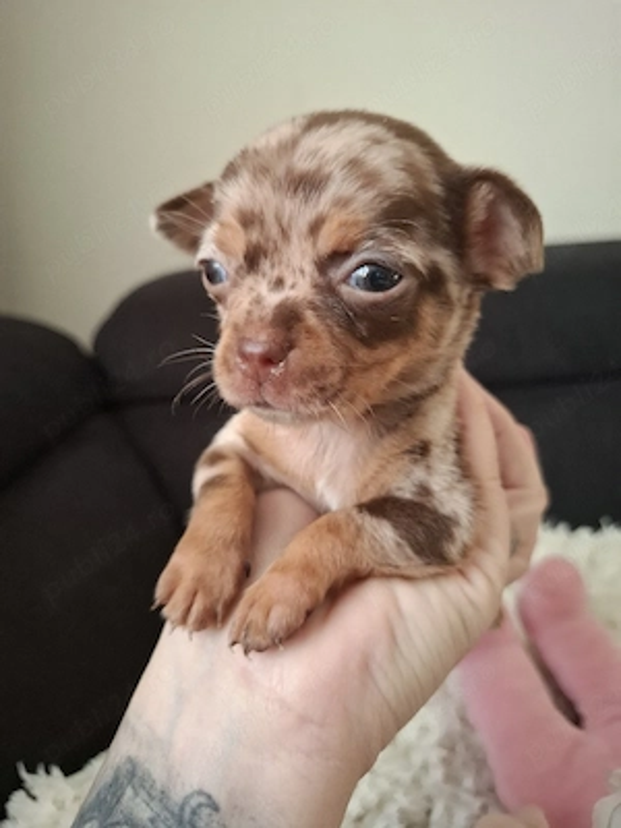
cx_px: 310
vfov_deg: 73.9
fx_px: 550
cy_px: 414
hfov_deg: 58.9
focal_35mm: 23
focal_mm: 5.54
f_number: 1.8
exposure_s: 1/33
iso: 250
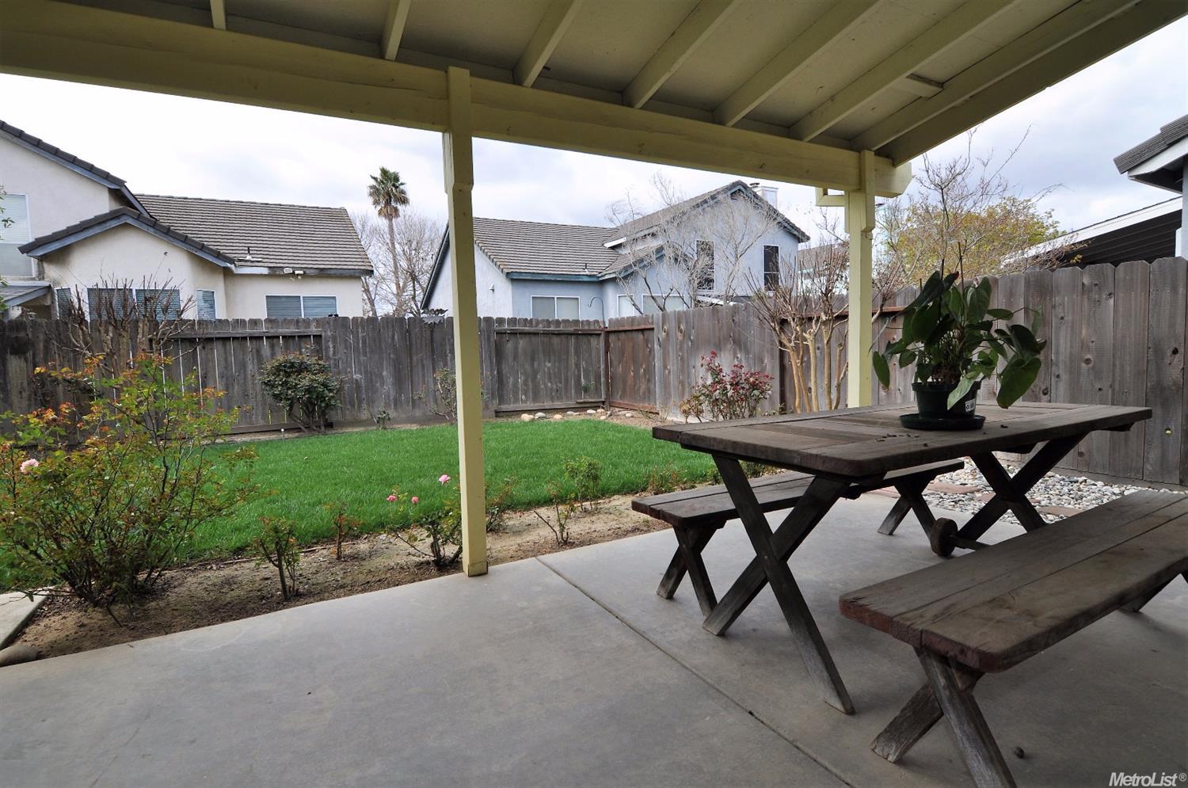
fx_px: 544
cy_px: 394
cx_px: 594
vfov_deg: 71.9
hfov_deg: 95.1
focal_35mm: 16
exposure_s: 1/250
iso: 200
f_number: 8
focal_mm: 11
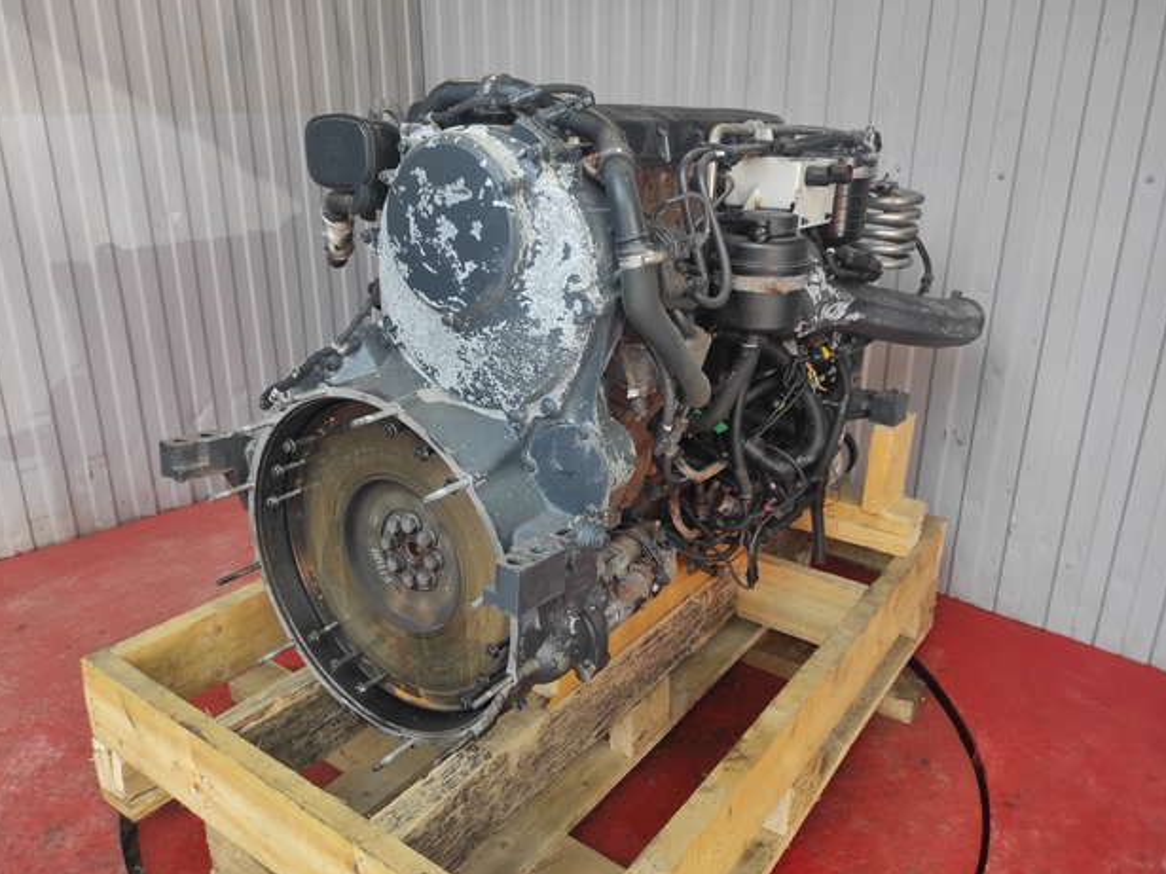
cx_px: 565
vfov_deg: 53.0
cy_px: 424
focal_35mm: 26
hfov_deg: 67.3
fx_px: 876
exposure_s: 1/100
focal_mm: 5.43
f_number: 1.89
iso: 100
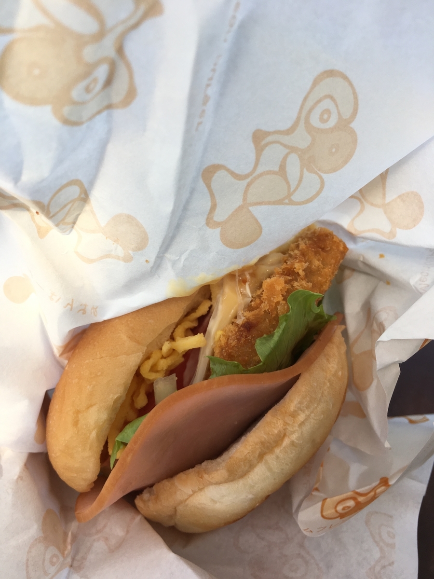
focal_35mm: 29
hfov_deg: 48.2
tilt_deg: -66.4
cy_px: 290
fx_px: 485
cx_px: 217
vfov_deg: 61.7
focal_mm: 4.15
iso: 25
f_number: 2.2
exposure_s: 1/209
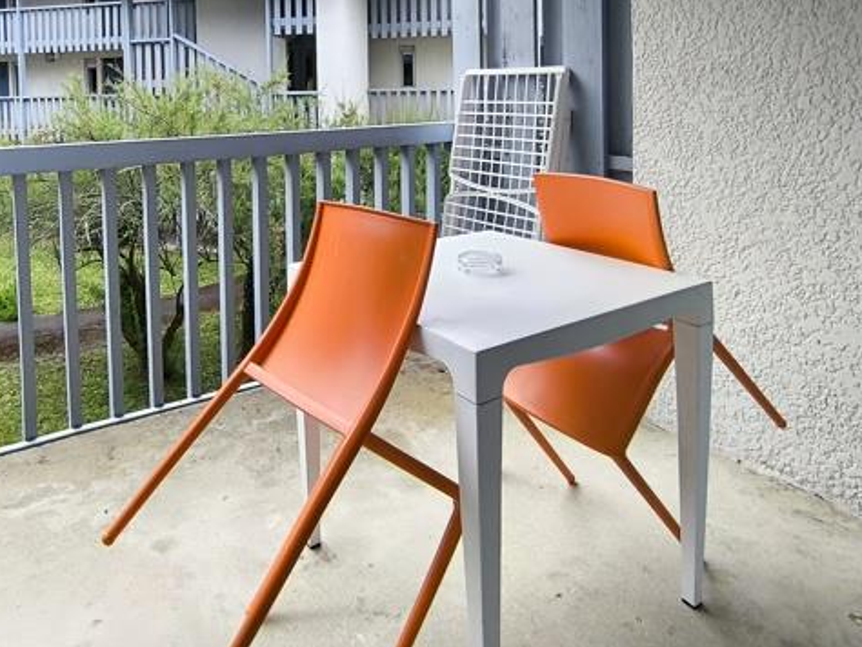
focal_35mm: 27
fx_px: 673
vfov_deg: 47.7
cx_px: 327
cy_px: 104
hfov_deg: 64.4
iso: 50
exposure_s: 1/642
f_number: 2.2
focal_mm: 1.65
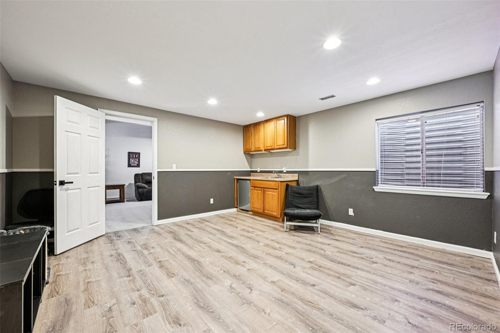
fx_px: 194
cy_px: 166
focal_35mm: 14
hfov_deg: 104.3
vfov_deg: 81.2
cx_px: 250
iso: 400
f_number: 11
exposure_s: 1/1.67
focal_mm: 14
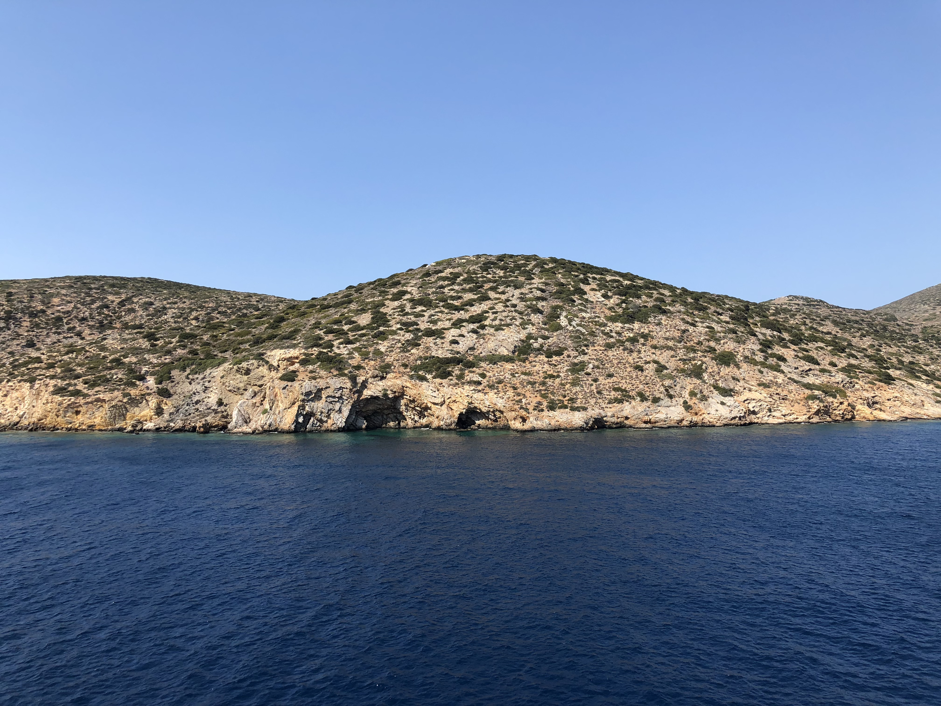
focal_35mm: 28
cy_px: 353
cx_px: 470
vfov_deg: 49.7
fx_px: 761
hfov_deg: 63.4
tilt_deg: +3.7
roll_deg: +1.4
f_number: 1.8
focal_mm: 4
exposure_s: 1/1715
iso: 20
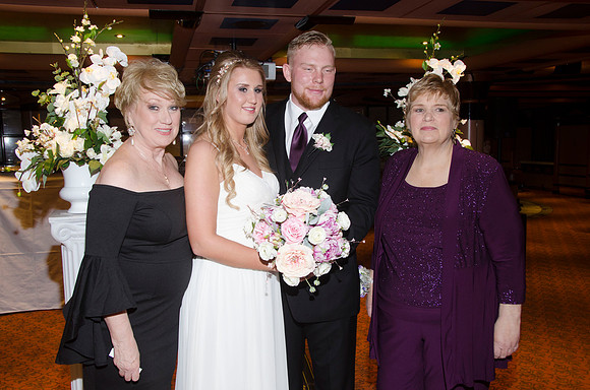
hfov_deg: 57.3
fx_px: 540
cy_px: 195
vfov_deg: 39.8
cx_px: 295
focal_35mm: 33
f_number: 5.6
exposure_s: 1/60
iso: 400
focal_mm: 22
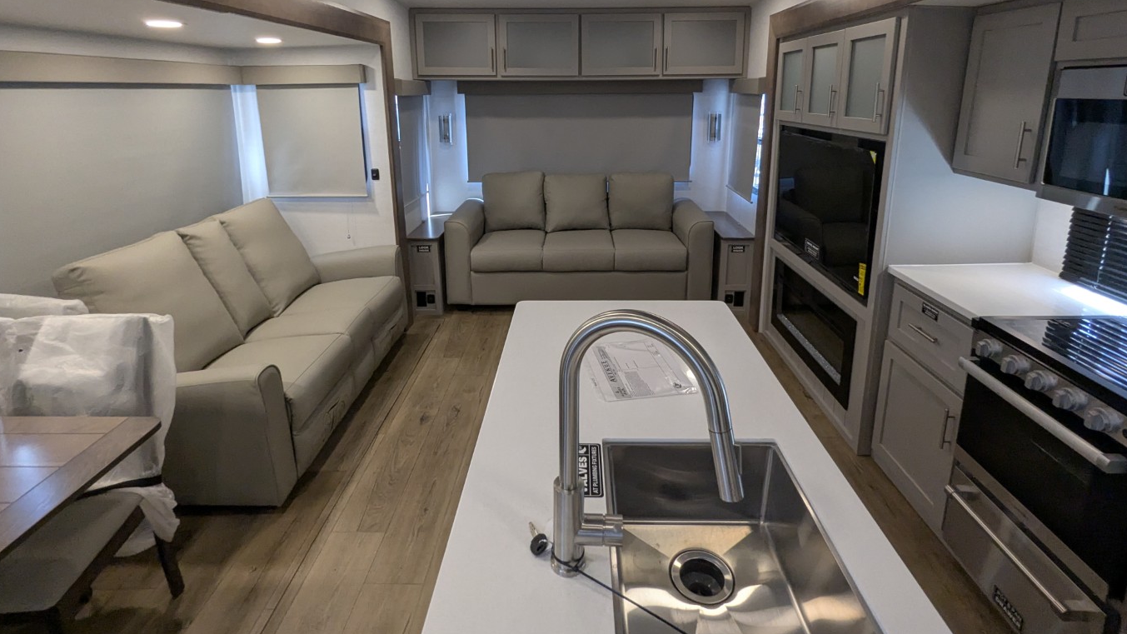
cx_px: 572
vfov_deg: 59.7
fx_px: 538
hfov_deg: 92.7
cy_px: 214
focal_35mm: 18
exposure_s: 1/83.7
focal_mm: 2.35
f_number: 2.2
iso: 326
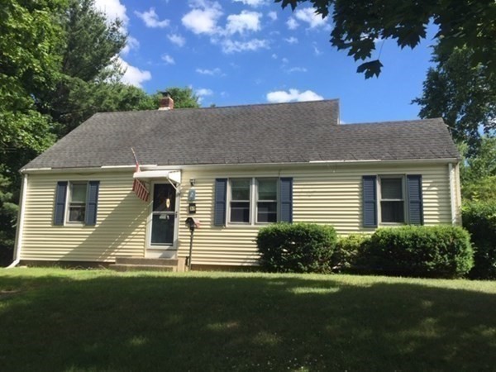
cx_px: 248
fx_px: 416
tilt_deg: +8.3
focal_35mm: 29
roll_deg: -1.9
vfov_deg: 48.2
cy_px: 186
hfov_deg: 61.7
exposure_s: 1/1522
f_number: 2.2
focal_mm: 4.15
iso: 32
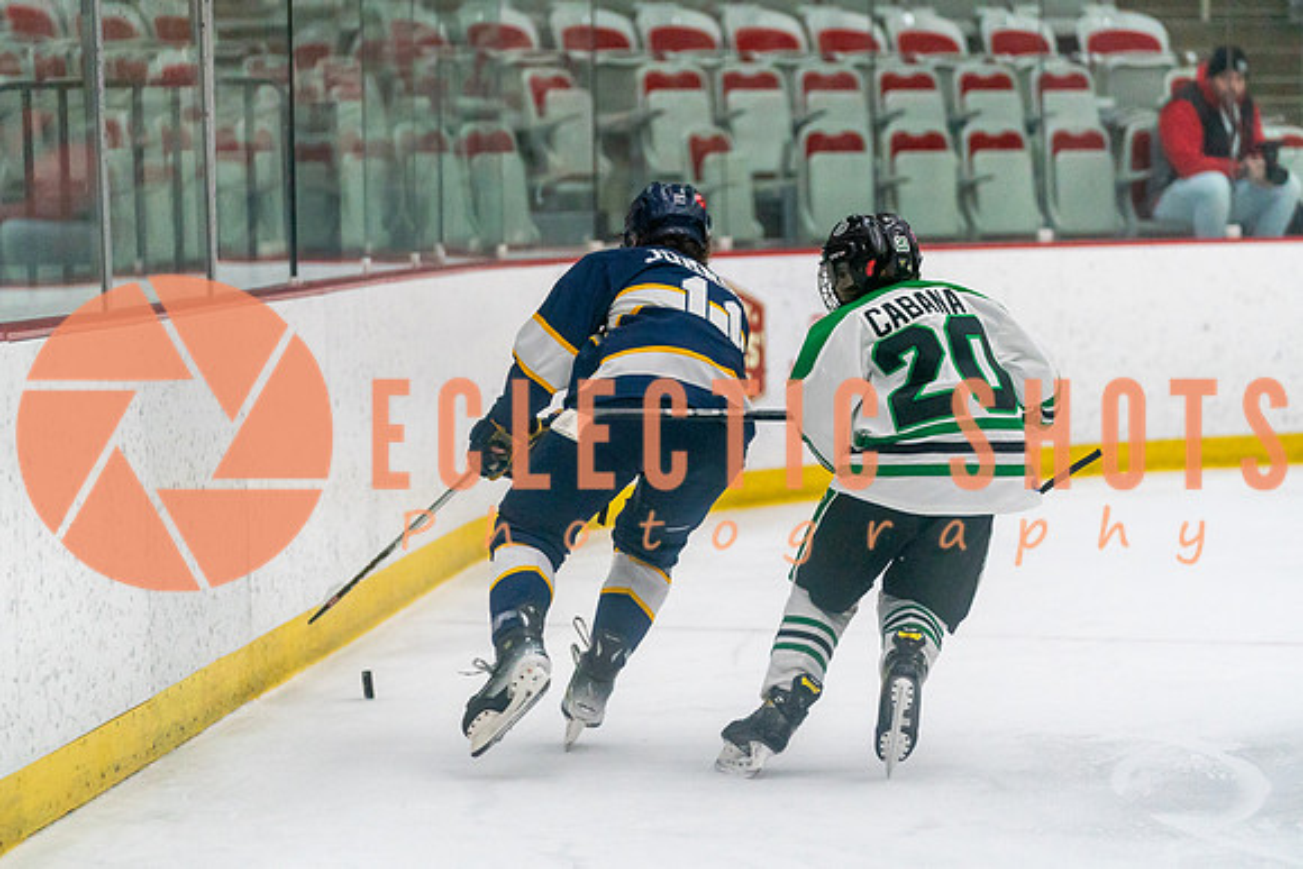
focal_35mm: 146
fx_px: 5299
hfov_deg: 14.0
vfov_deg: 9.4
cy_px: 434
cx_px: 622
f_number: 2.8
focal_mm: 119
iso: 4000
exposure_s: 1/1600
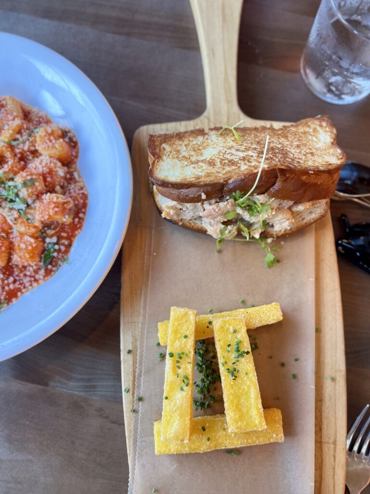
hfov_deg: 53.1
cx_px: 185
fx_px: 371
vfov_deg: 67.3
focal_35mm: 26
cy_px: 247
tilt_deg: -78.0
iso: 80
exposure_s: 1/60
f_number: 1.5
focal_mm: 5.7
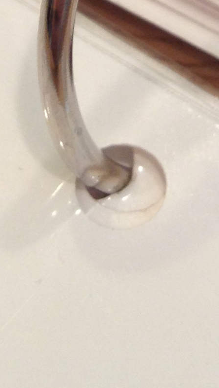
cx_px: 196
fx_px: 1610
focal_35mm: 156
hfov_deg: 7.8
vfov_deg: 12.3
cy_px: -375
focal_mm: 4.28
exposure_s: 1/20
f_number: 2.4
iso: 64
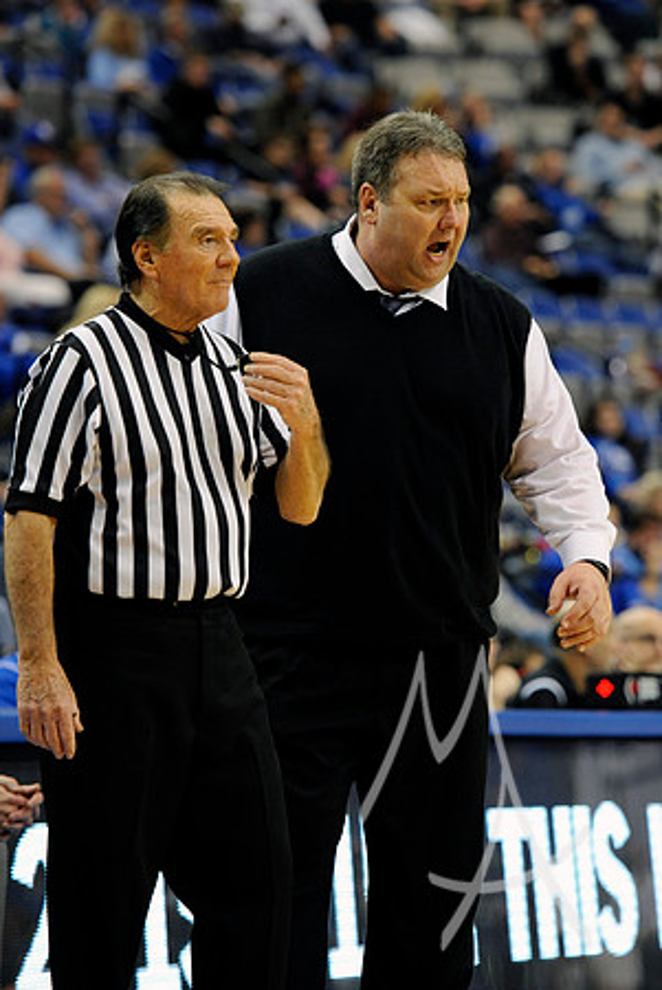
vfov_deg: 12.1
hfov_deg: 8.1
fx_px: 4678
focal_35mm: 170
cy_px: 495
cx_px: 331
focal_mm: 170
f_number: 3.5
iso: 3200
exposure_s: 1/800
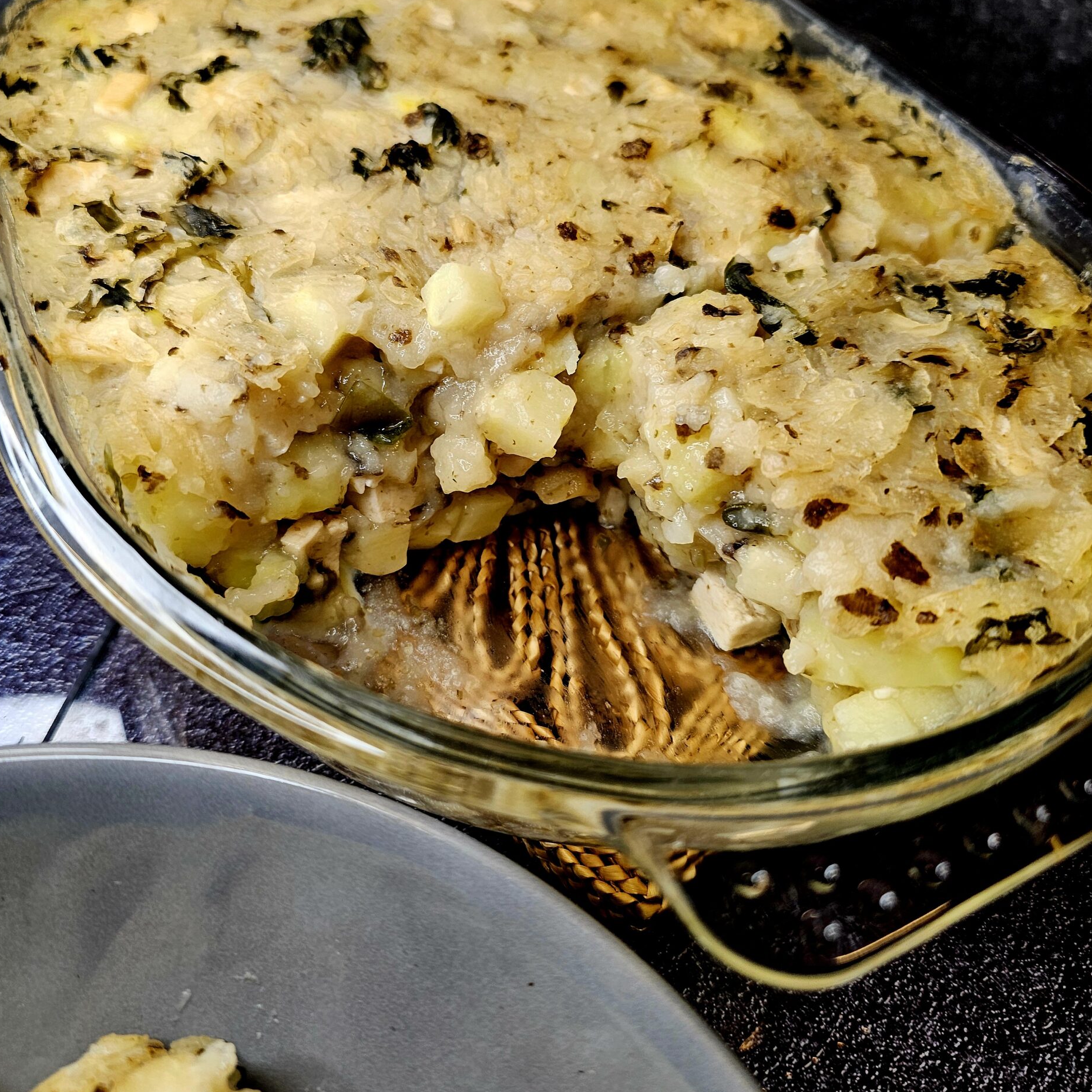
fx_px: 999
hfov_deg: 57.3
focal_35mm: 28
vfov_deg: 57.2
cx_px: 529
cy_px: 503
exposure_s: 1/59.5
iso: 64
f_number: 1.7
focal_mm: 6.3
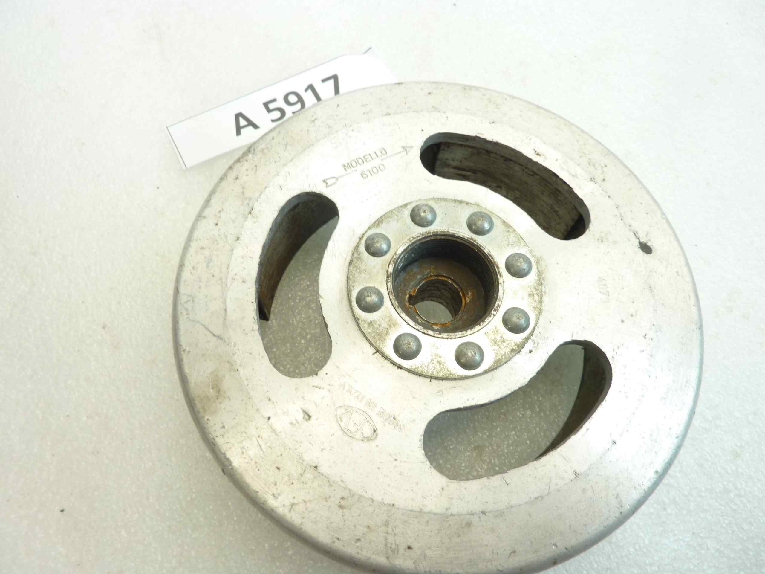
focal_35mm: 25
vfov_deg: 54.9
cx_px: 382
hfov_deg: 69.4
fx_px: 552
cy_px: 287
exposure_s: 1/15
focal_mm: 4.1
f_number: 3.3
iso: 80
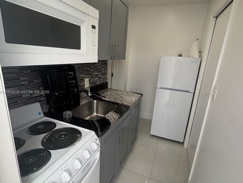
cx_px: 122
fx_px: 133
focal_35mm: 19
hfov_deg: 84.6
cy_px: 92
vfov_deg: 68.8
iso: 64
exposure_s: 1/120
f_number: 2.2
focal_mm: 2.22
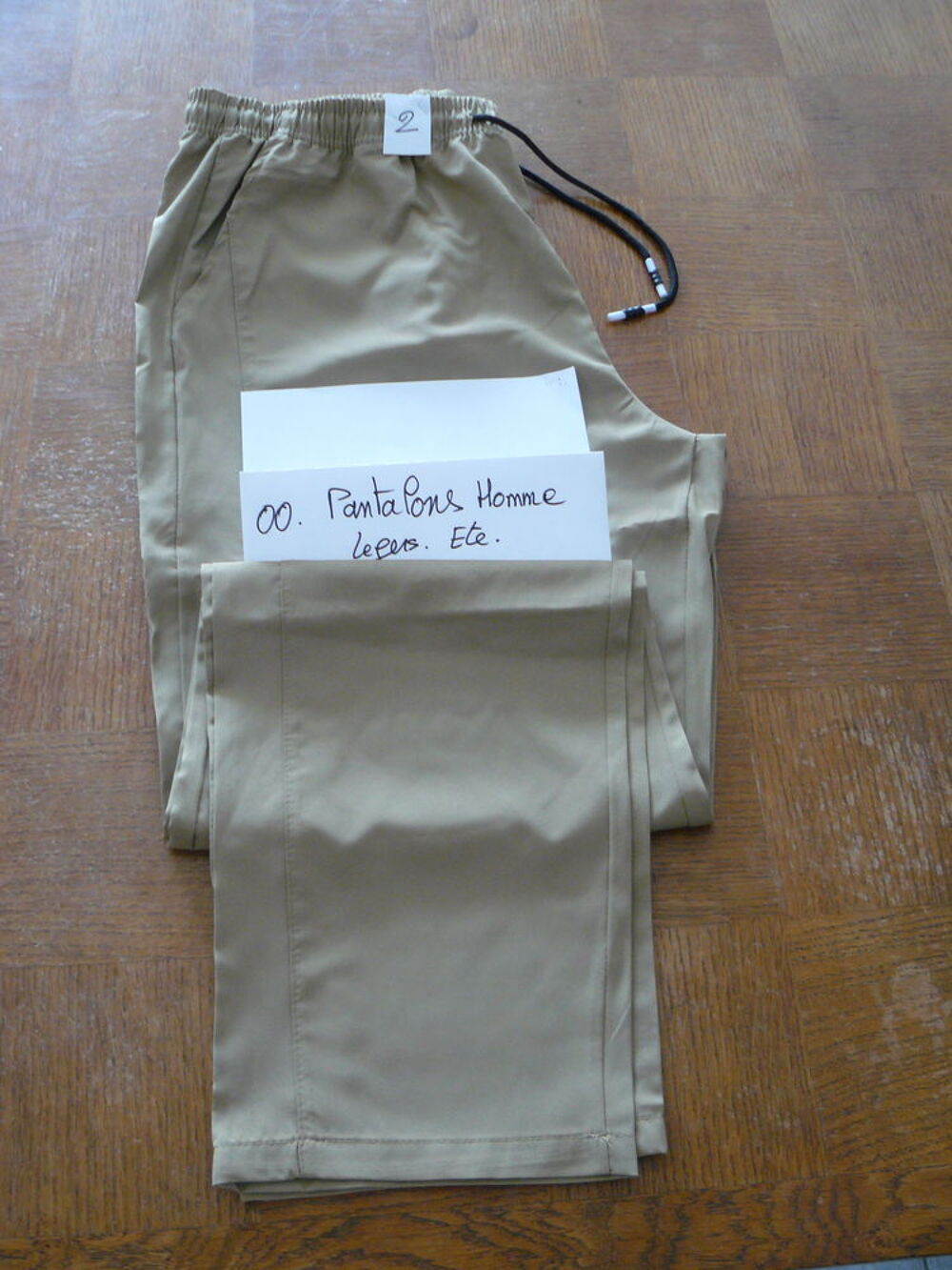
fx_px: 1320
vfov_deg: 51.4
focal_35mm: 36
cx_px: 476
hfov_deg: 39.7
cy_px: 635
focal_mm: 6
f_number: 2.8
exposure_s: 1/15
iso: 200
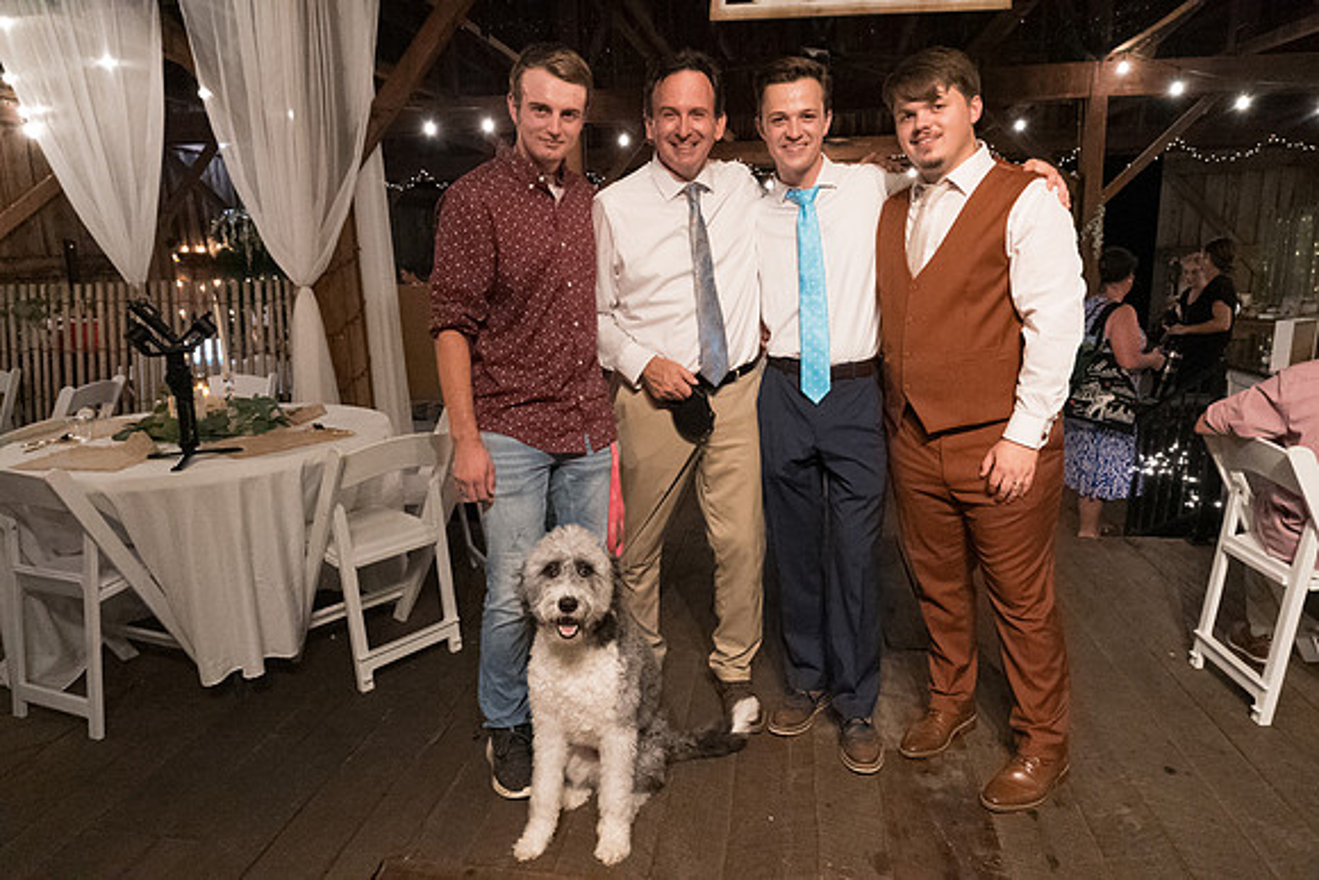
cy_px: 440
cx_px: 660
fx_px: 879
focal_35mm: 24
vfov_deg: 53.2
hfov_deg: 73.7
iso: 16000
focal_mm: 24
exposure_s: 1/250
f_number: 6.3
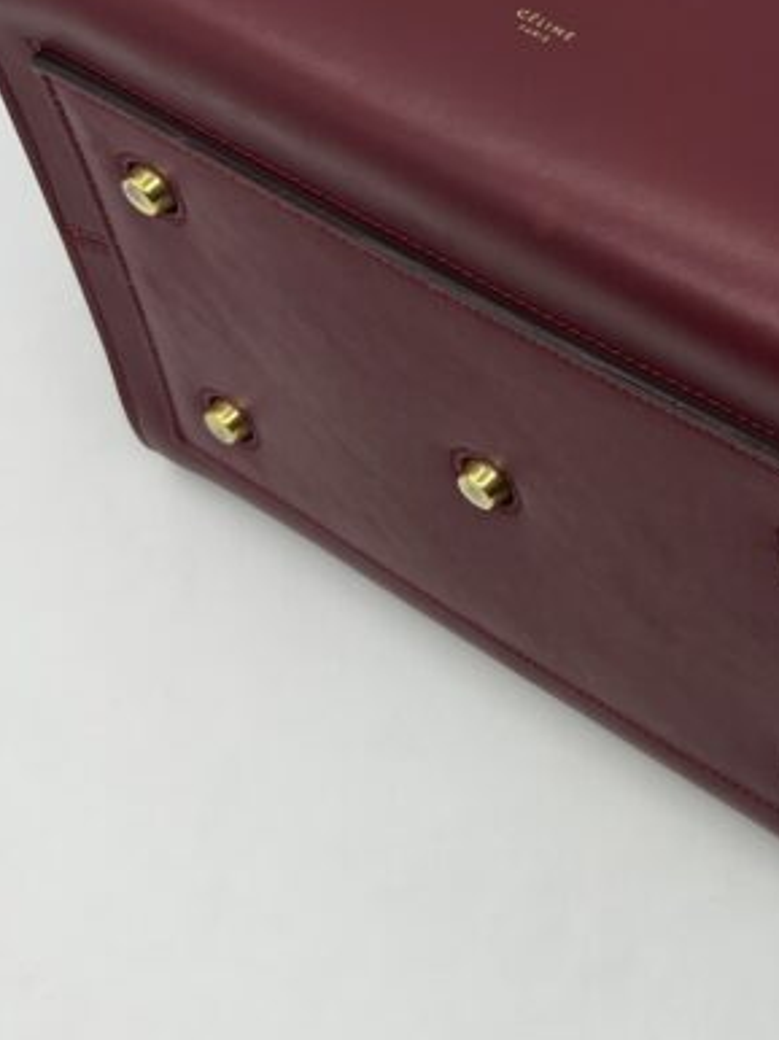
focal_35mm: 69
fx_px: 2073
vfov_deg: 27.7
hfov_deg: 20.4
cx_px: 838
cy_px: 224
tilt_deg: -57.5
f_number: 1.5
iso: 40
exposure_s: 1/236
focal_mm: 5.7
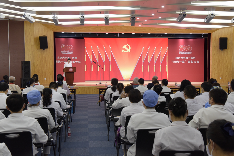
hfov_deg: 39.6
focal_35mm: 50
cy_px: 78
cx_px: 117
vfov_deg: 27.0
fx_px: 325
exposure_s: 1/80
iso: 1250
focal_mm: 50
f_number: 9
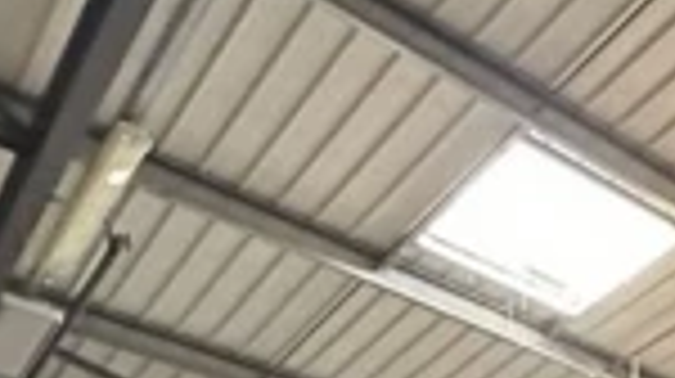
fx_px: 1144
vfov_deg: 13.2
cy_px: 940
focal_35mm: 64
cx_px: 817
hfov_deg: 28.5
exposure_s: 1/58
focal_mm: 2.22
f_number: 2.2
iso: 1250
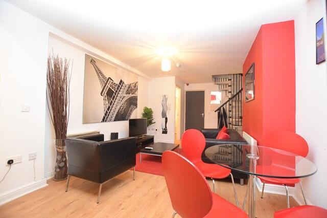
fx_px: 136
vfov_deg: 77.3
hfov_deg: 100.4
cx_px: 164
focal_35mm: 15
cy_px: 109
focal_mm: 10
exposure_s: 1/60
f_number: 3.5
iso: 2500
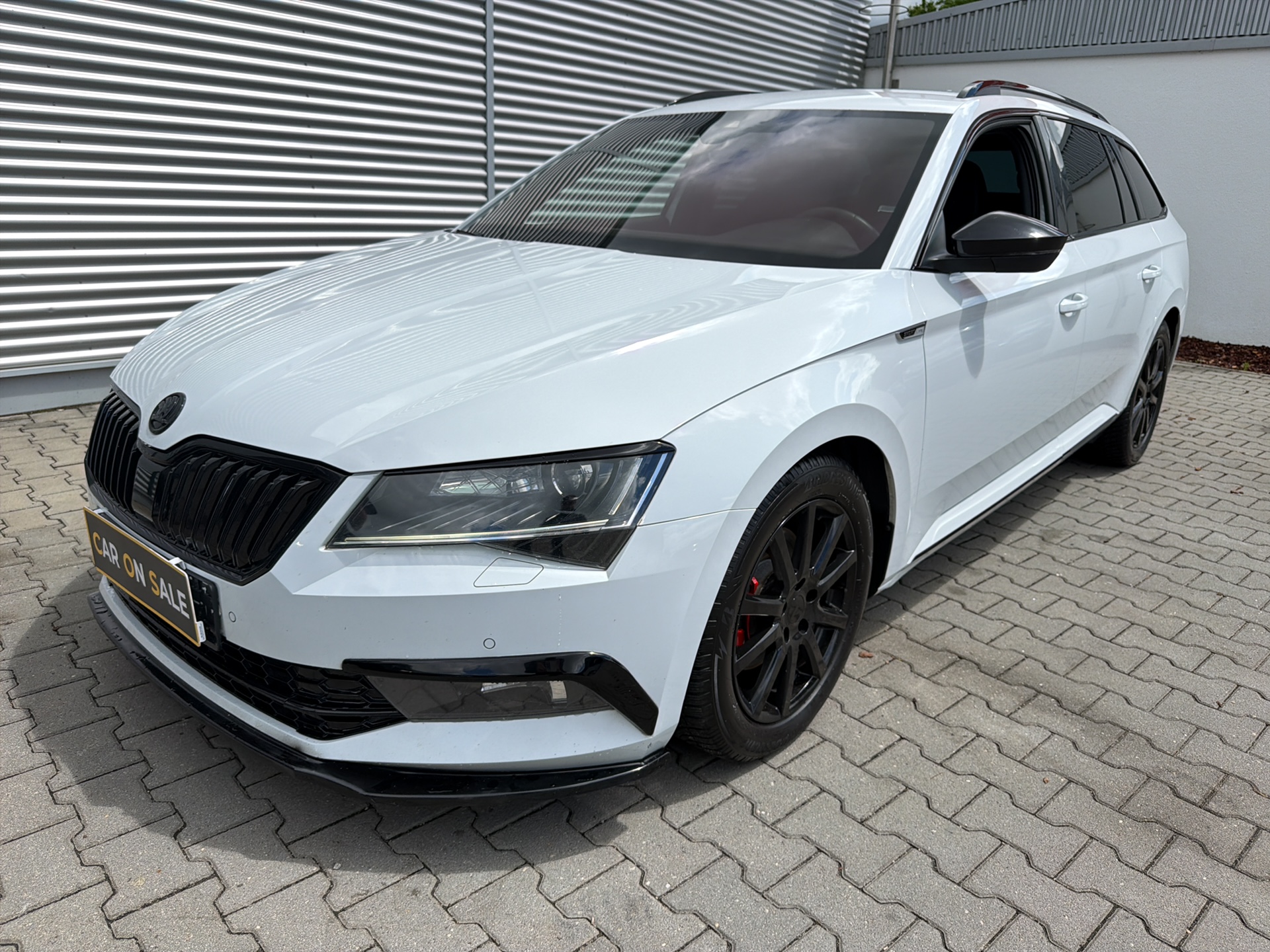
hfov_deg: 71.6
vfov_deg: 56.8
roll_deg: -2.4
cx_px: 635
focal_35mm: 24
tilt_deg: -17.0
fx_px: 881
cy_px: 476
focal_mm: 6.76
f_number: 1.78
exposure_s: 1/2304
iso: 80
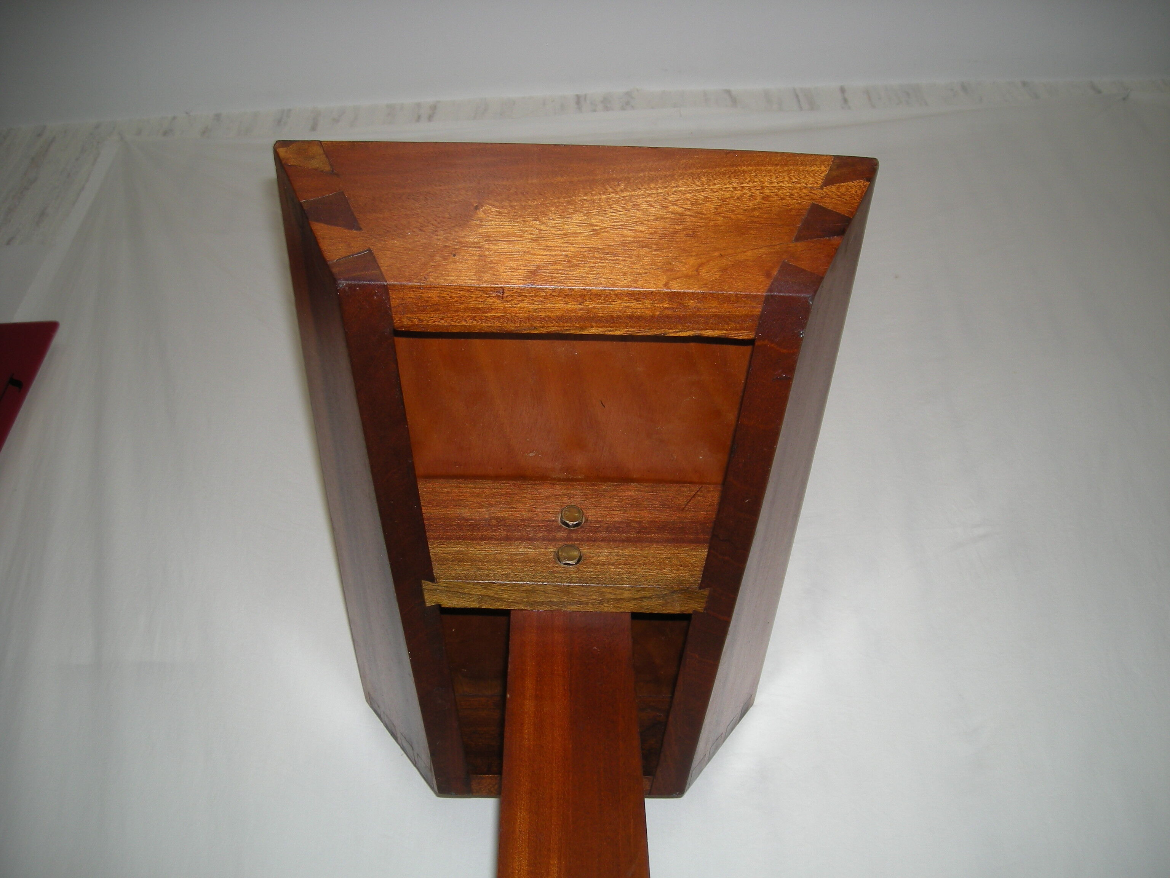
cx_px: 585
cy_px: 439
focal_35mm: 35
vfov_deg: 40.7
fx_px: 1183
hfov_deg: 52.6
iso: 50
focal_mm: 5.7
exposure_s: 1/53.1
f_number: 2.8
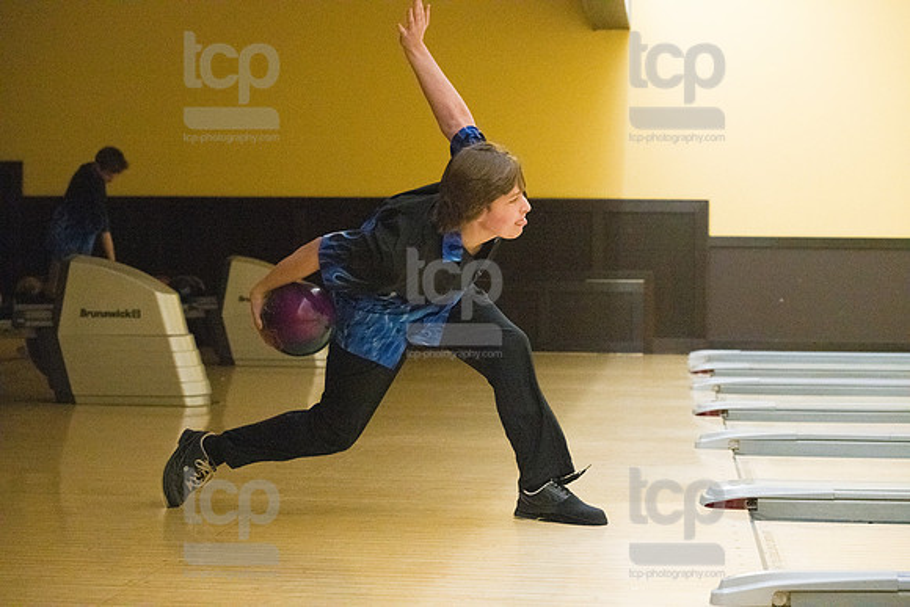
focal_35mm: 75
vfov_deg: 18.2
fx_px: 1896
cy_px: 304
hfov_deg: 27.0
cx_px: 455
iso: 10000
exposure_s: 1/1000
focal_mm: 75
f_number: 4.5
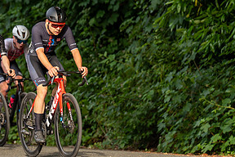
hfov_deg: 5.1
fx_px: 2630
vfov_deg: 3.4
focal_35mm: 403
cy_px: 14
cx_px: 35
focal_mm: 200
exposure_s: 1/800
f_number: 3.5
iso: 400
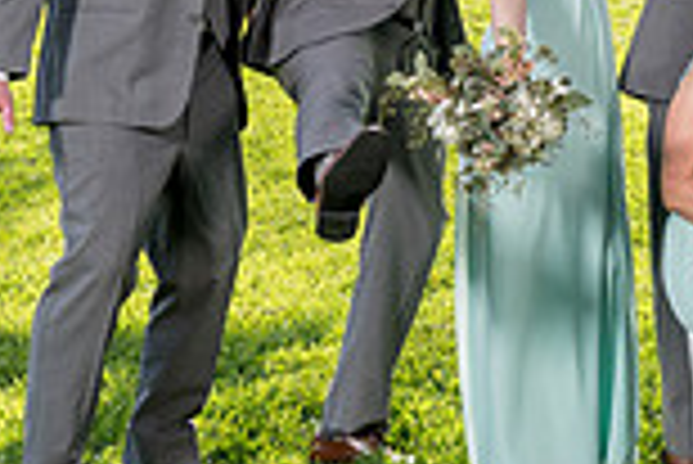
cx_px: 1139
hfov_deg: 13.1
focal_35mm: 145
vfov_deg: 9.3
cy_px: -128
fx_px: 2794
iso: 100
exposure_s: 1/200
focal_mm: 37
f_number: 5.6
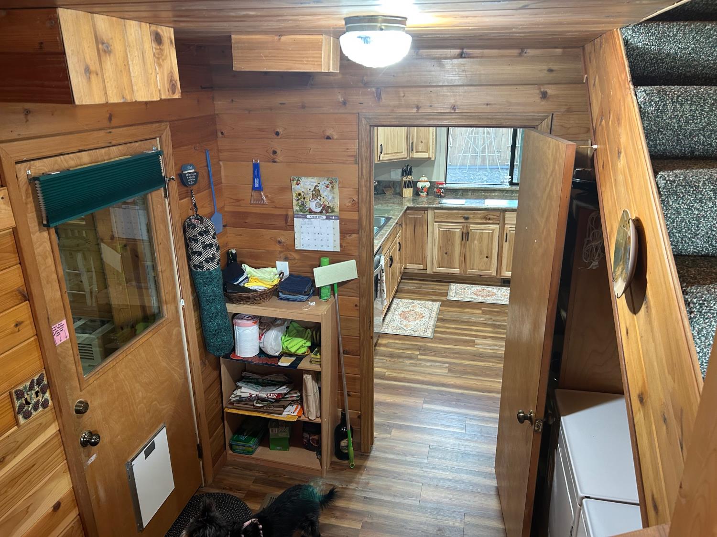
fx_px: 539
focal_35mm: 26
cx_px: 358
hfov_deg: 67.3
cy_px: 268
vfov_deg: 53.1
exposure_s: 1/60
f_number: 1.5
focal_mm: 5.7
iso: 200
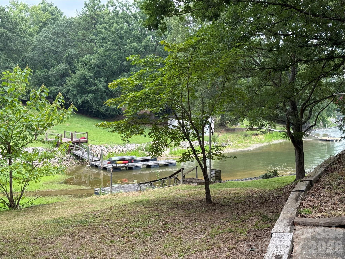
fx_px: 478
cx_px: 172
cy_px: 130
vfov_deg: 30.3
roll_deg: -0.8
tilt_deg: -3.1
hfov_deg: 39.7
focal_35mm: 48
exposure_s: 1/855
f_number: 1.78
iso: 100
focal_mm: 6.76
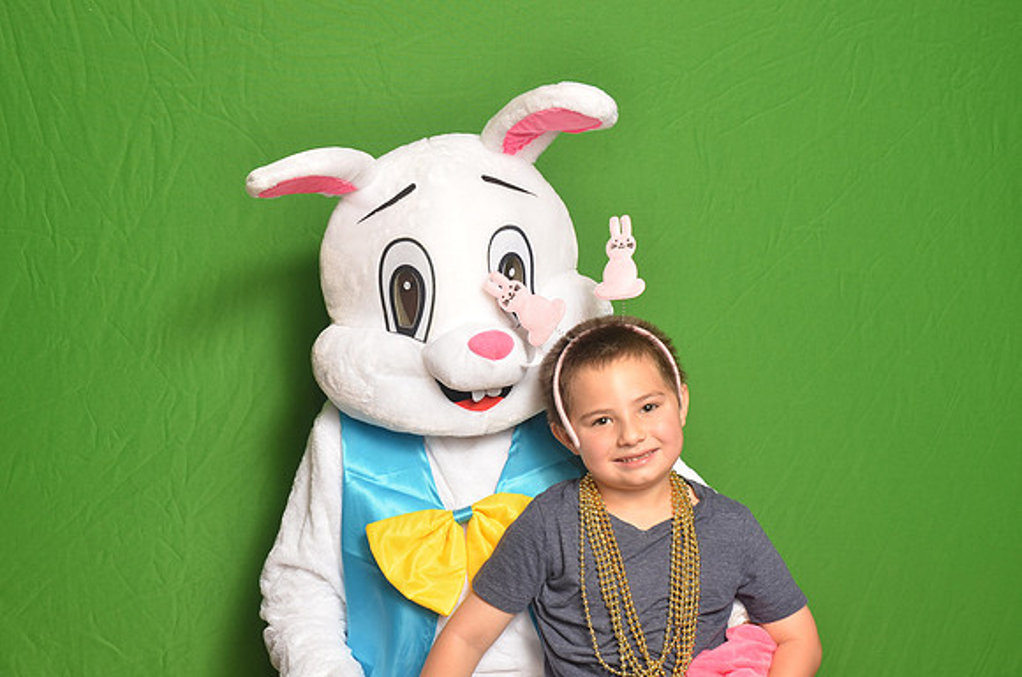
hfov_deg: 39.0
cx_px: 511
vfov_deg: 26.4
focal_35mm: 51
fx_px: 1445
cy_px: 338
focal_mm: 34
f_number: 6.3
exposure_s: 1/60
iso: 200
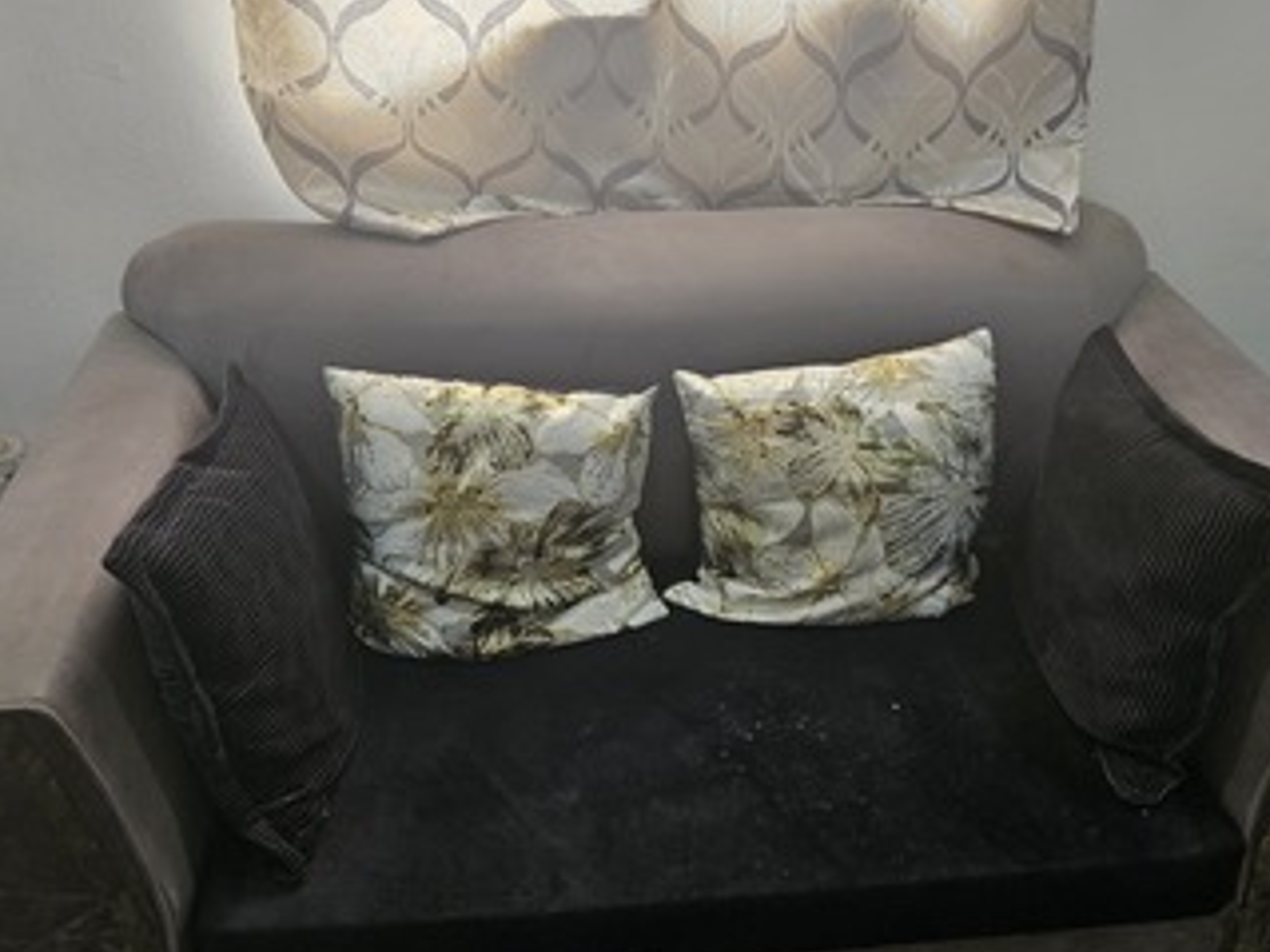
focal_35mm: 33
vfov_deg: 42.8
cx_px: 711
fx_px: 1210
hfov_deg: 55.2
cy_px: 416
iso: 250
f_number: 1.8
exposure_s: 1/100
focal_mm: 5.4
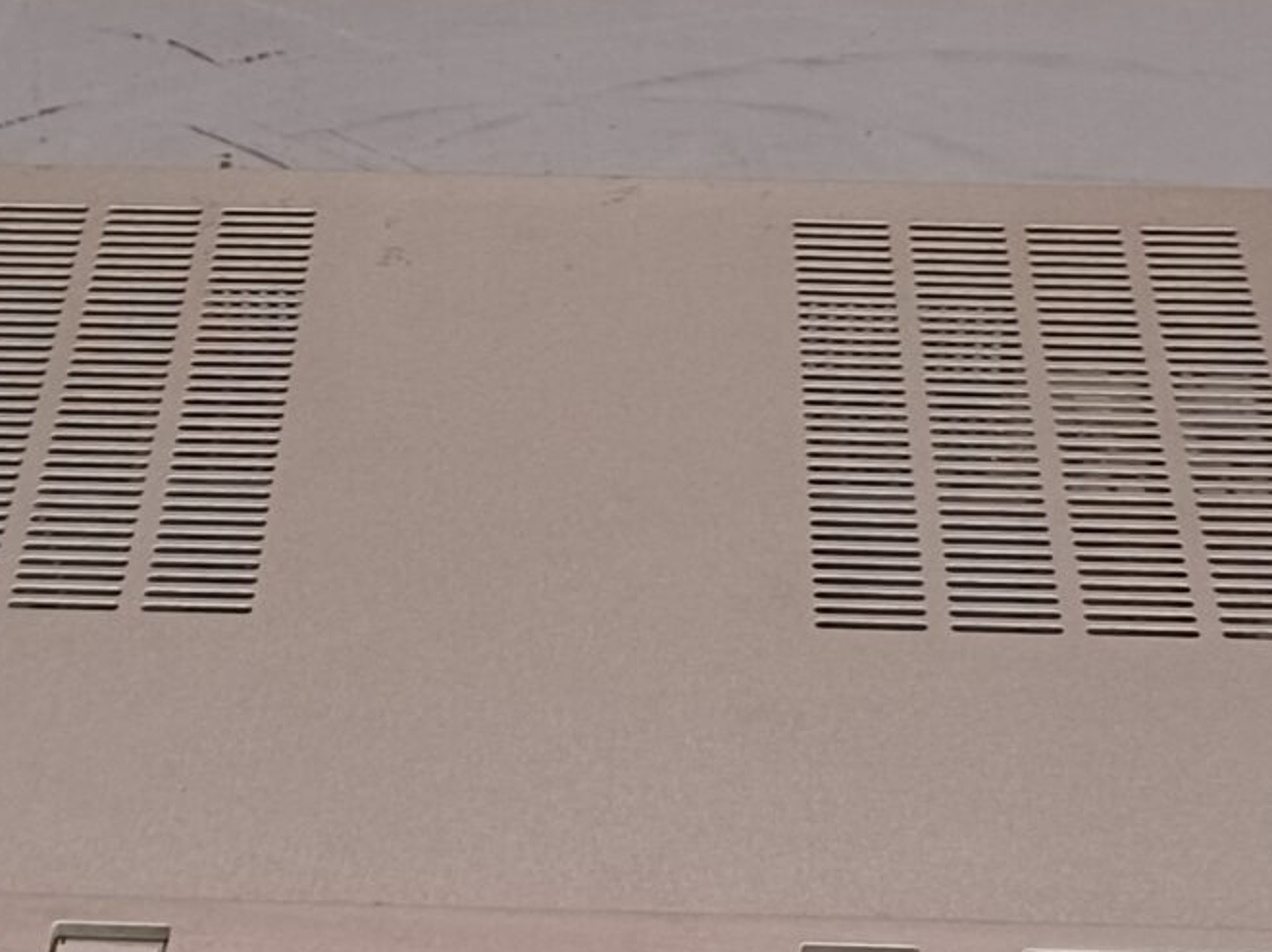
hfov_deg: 21.1
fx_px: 3416
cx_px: 498
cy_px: -146
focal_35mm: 93
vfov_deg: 15.4
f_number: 1.88
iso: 673
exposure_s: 1/50.1
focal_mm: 5.59
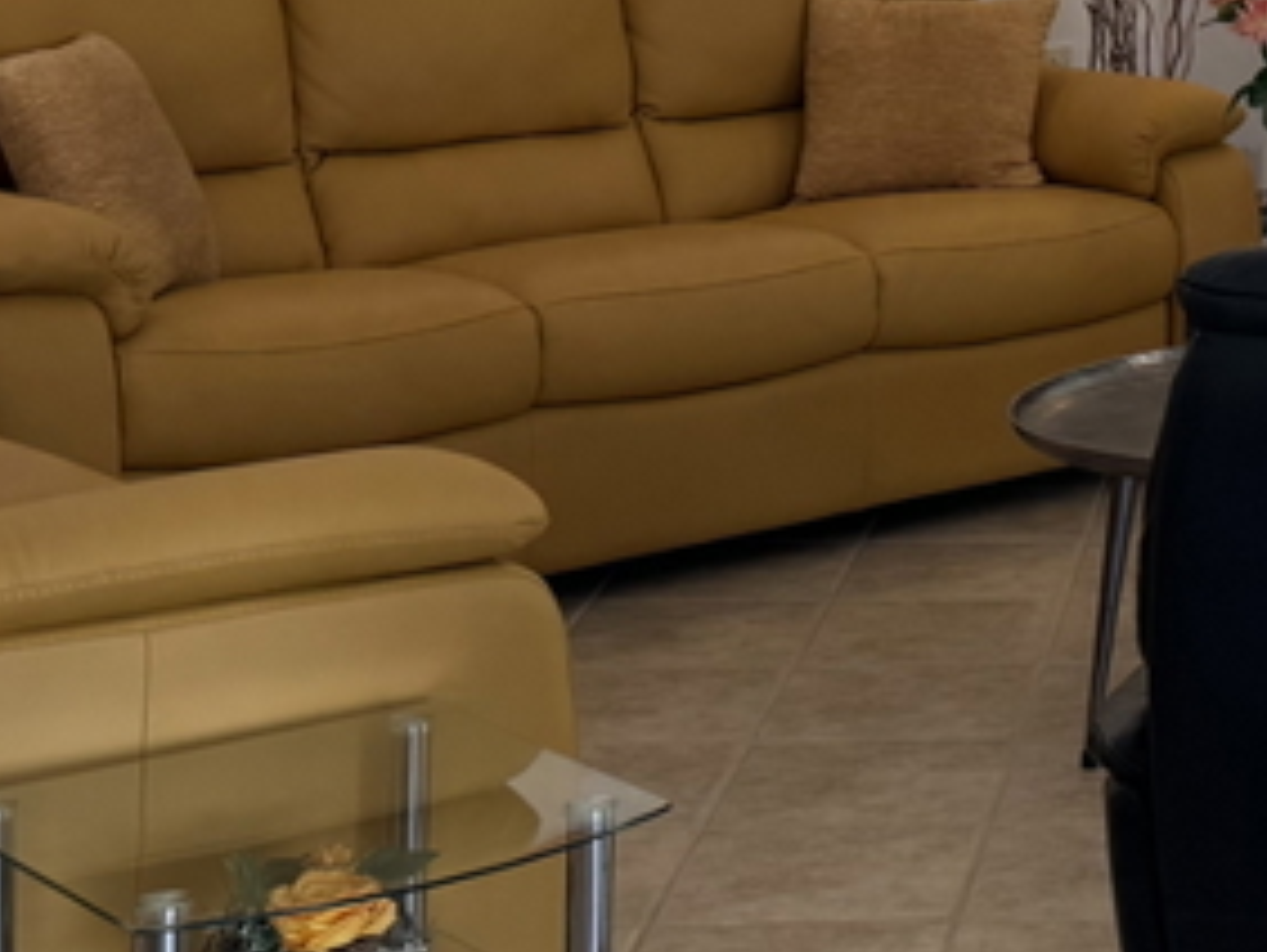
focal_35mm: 102
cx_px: 1892
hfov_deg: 17.4
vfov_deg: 14.0
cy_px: -287
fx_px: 3737
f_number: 1.78
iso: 50
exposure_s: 1/132
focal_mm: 6.76
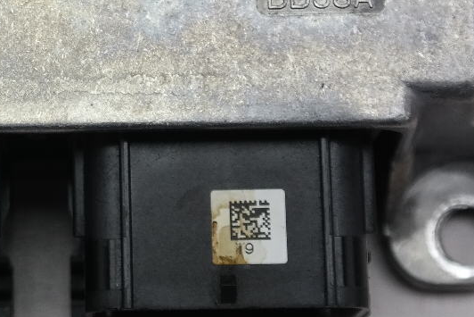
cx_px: 88
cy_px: -88
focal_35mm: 172
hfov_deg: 11.9
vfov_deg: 7.9
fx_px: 2265
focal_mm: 35
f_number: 4.5
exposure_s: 1/100
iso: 200
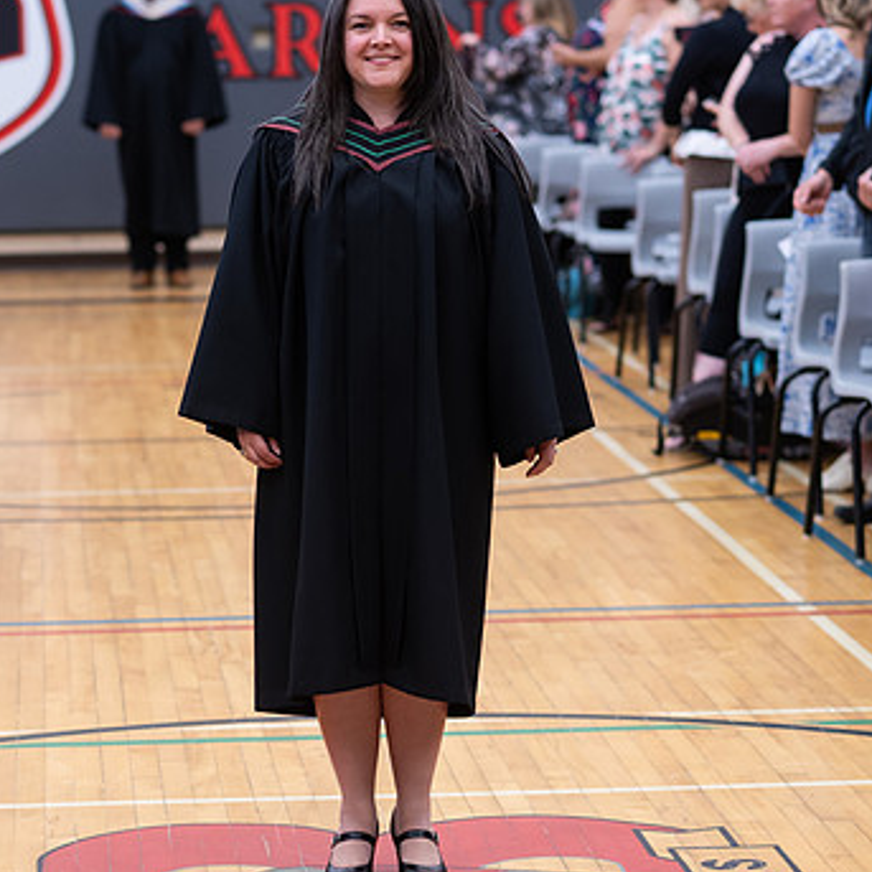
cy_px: 424
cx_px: 303
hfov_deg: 12.2
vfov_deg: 12.2
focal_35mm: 143
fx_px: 4075
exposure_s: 1/200
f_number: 2.8
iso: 1000
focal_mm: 85
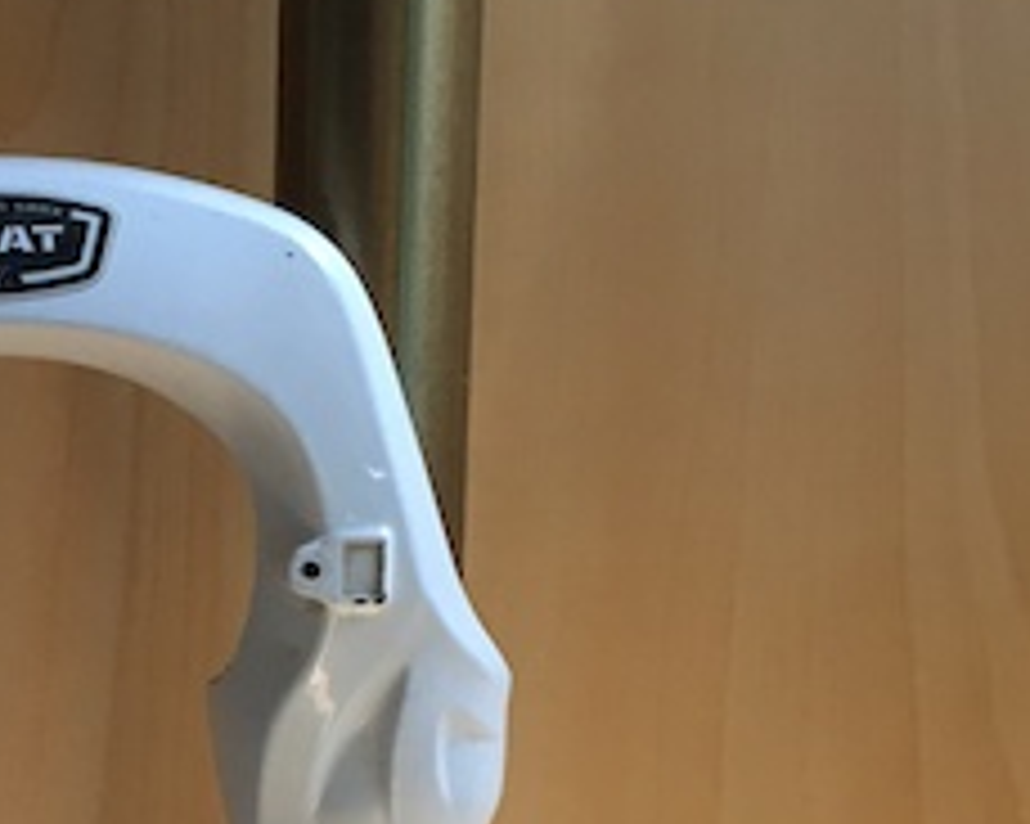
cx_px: -261
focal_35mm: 99
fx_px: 3017
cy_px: 941
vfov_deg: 15.1
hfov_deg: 18.2
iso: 64
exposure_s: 1/30
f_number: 2.2
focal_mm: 4.15
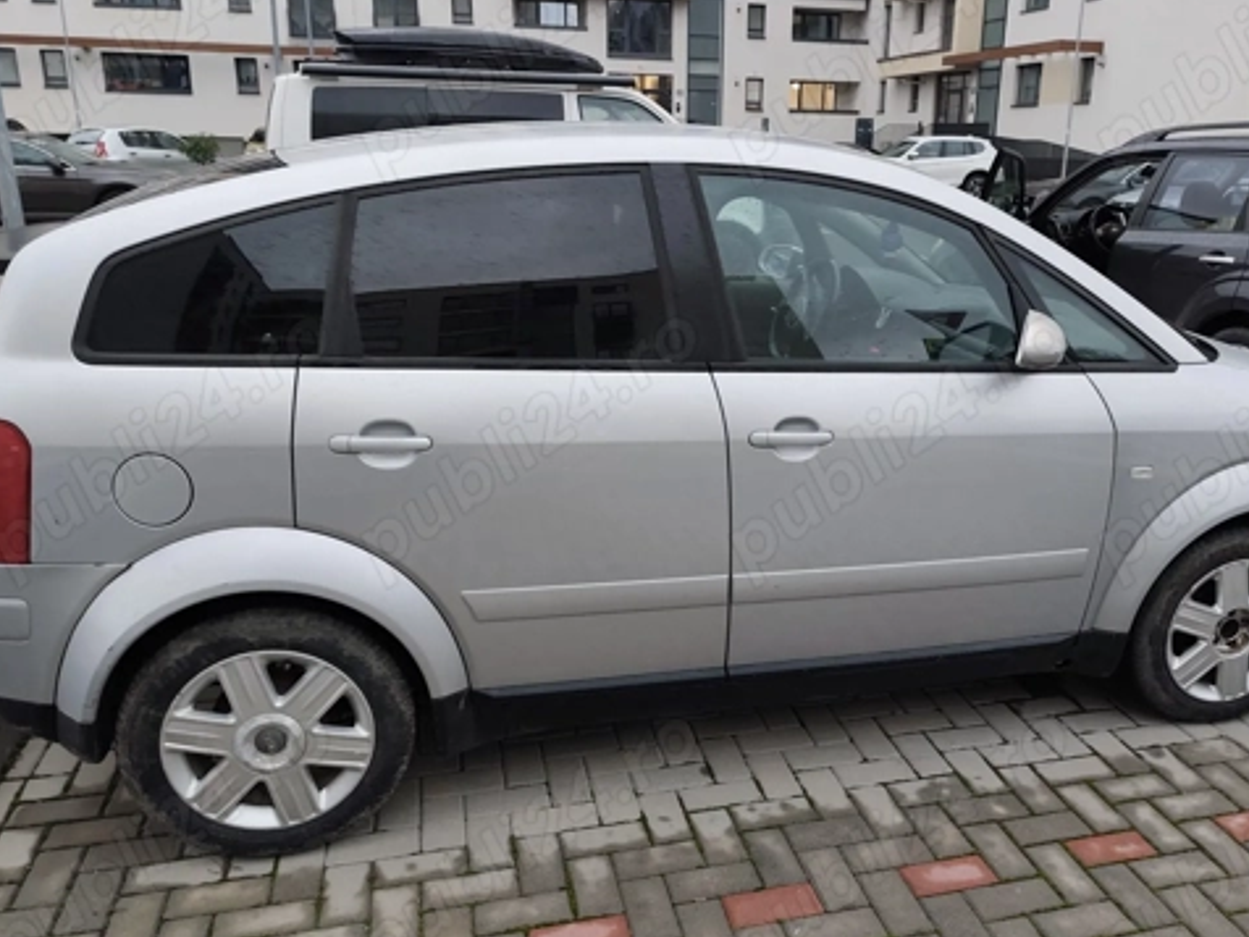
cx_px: 711
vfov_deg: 48.2
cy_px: 470
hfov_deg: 61.4
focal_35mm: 29
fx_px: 1046
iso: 1250
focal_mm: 6.19
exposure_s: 1/150
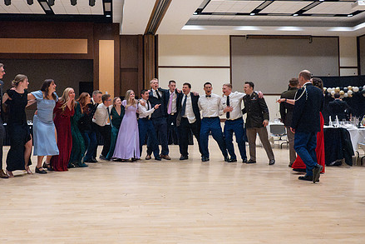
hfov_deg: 55.1
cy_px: 100
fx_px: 345
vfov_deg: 38.8
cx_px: 136
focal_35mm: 34
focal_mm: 24
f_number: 3.5
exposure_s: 1/400
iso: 20000
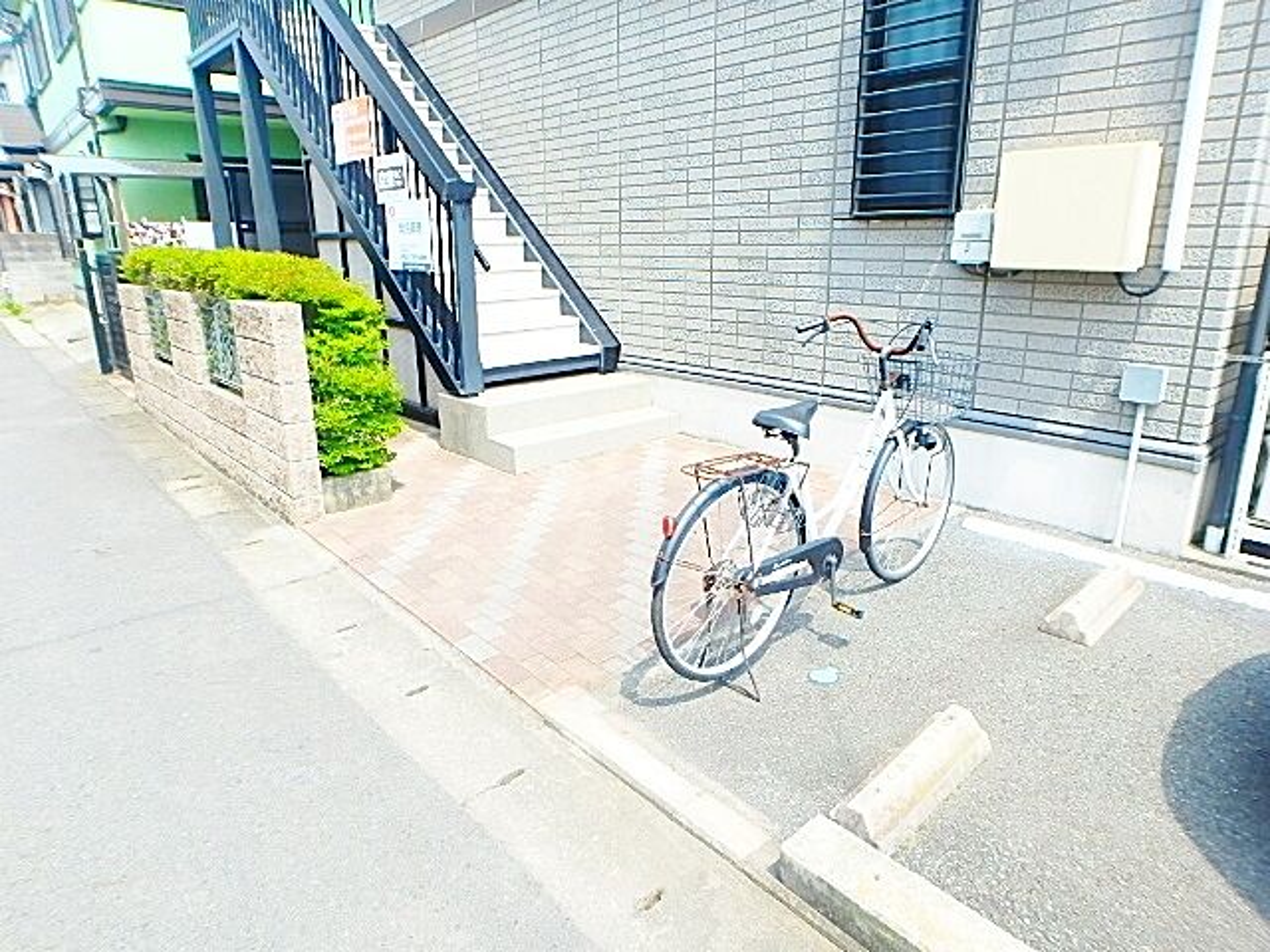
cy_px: 476
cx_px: 635
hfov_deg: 79.0
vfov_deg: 63.4
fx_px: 770
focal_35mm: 21
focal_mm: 3.7
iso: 125
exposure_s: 1/250
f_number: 3.5
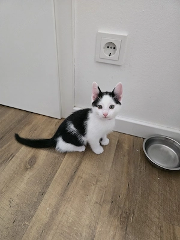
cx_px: 90
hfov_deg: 58.9
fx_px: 159
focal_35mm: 23
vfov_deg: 73.9
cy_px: 120
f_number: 1.7
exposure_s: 1/101
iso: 1250
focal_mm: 6.3
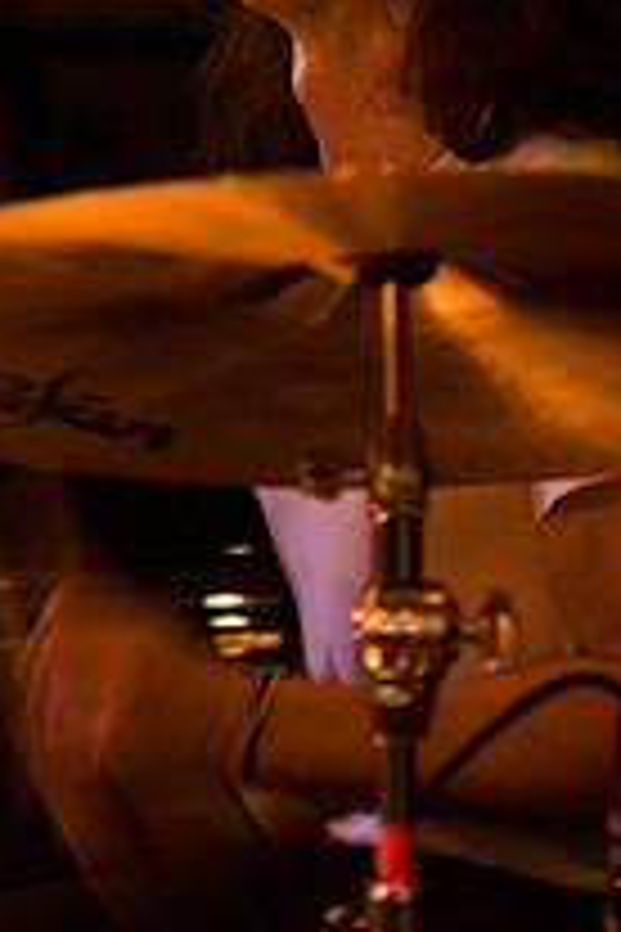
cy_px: 288
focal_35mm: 228
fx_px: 5899
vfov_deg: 9.0
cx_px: 160
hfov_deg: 6.0
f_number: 3.2
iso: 800
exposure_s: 1/60
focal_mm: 70
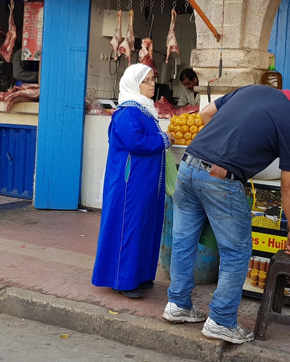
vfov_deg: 31.0
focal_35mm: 61
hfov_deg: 25.0
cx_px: 129
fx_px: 654
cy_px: 181
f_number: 1.7
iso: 40
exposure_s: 1/303
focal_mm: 4.2
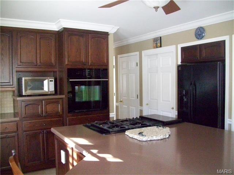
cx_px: 117
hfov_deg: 56.8
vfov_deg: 44.2
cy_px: 88
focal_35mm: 32
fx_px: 216
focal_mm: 5.7
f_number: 2.9
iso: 640
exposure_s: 1/30
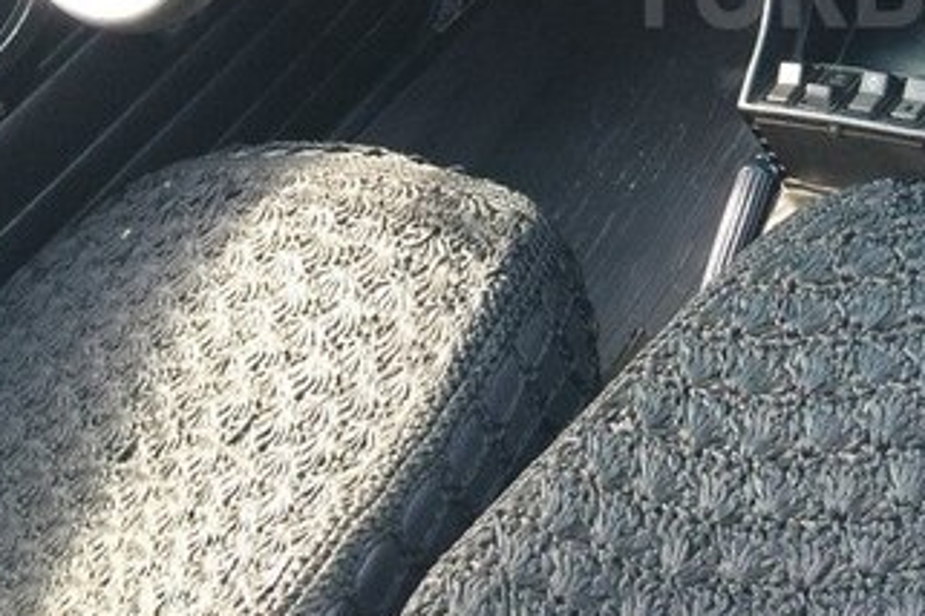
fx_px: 1593
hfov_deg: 30.2
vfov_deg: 21.1
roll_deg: +29.1
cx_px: 916
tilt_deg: -35.1
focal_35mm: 62
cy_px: -16
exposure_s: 1/33
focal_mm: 4.15
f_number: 2.2
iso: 50
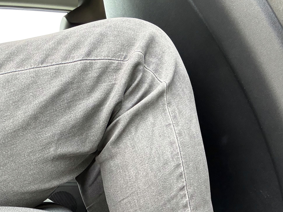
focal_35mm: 48
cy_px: 217
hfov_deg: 38.7
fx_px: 392
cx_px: 74
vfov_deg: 28.2
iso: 125
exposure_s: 1/60
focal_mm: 2.69
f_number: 1.9
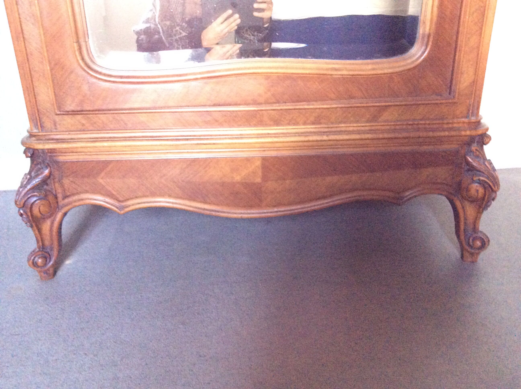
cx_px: 260
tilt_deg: -24.1
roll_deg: +2.1
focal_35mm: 32
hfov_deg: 56.9
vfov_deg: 44.1
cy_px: 194
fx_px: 481
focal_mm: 3.3
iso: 400
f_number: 2.4
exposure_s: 1/17
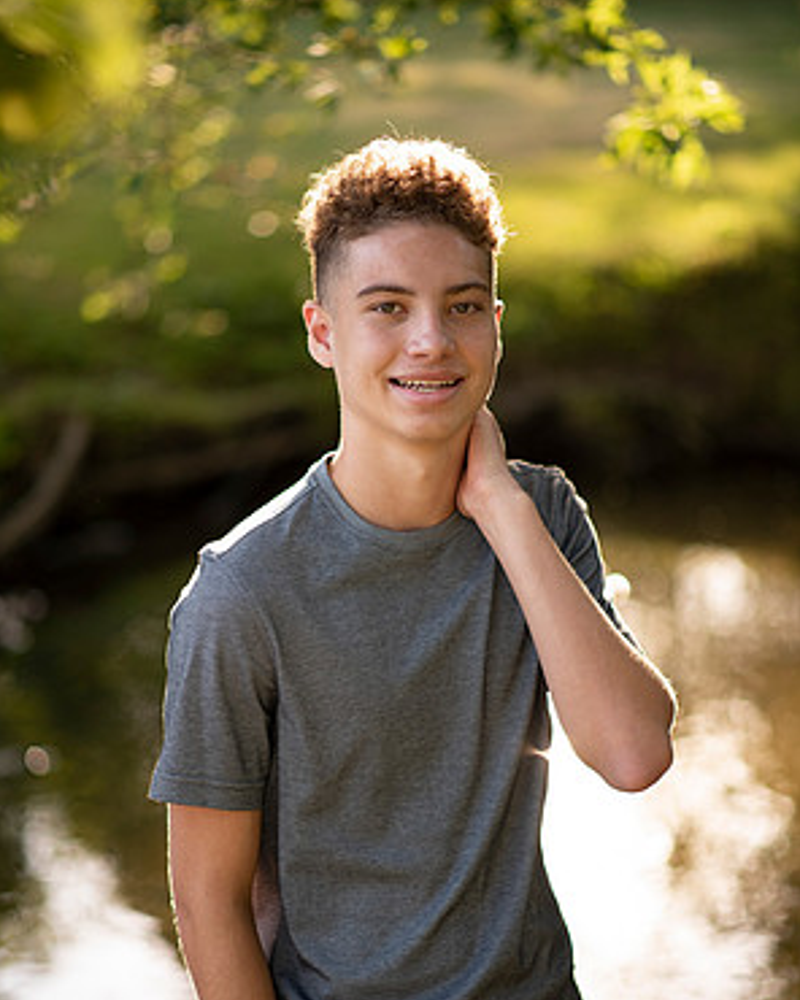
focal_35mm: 97
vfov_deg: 19.7
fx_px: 2871
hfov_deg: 15.9
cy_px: 592
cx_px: 397
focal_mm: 85
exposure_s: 1/250
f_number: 1.8
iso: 125
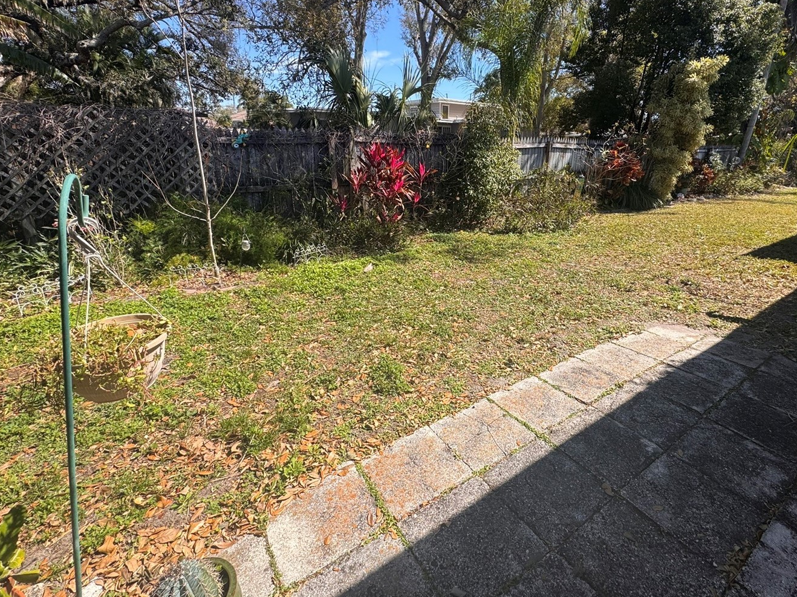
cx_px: 446
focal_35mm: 17
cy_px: 250
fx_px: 391
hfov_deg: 90.6
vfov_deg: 74.2
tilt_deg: -17.4
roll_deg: -2.0
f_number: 2.2
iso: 40
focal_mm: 2.22
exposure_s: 1/944
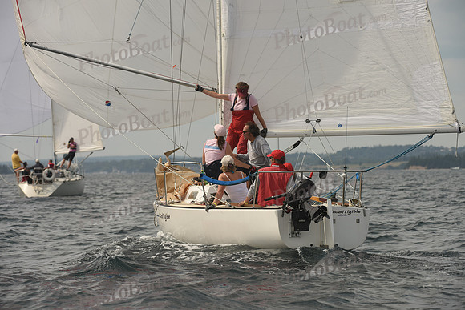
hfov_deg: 10.3
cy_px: 155
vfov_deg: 6.9
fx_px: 2584
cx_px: 232
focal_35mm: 200
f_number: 7.1
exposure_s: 1/1000
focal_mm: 200
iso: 250
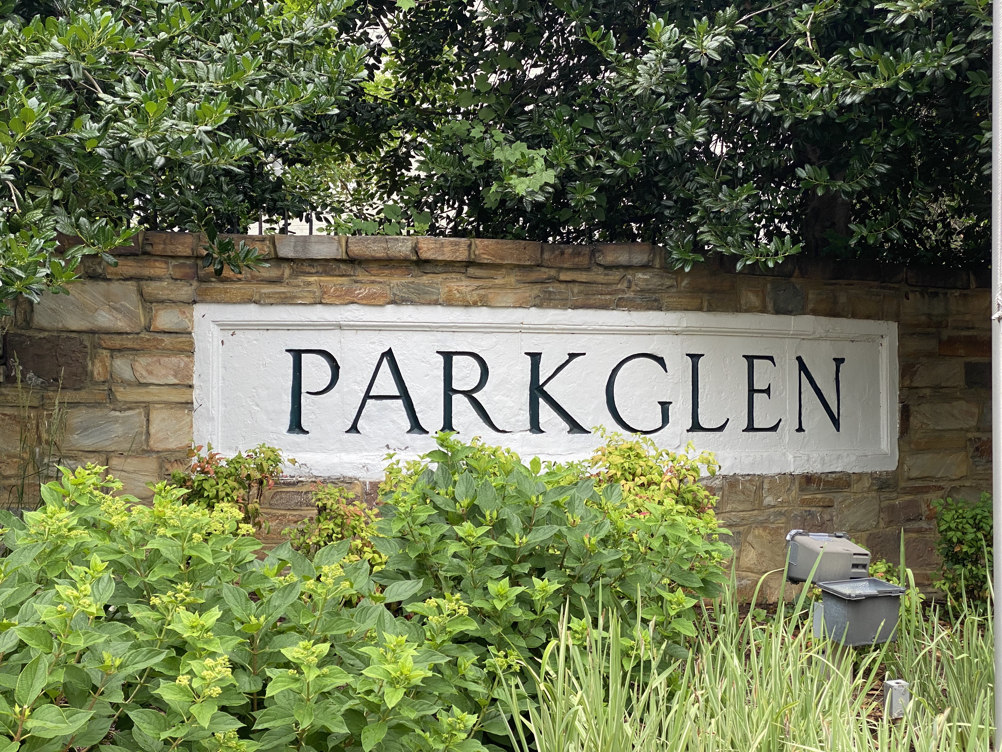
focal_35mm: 52
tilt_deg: +1.0
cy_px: 376
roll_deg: +0.5
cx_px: 501
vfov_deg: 28.0
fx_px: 1505
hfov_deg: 36.8
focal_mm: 6
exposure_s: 1/266
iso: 20
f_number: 2
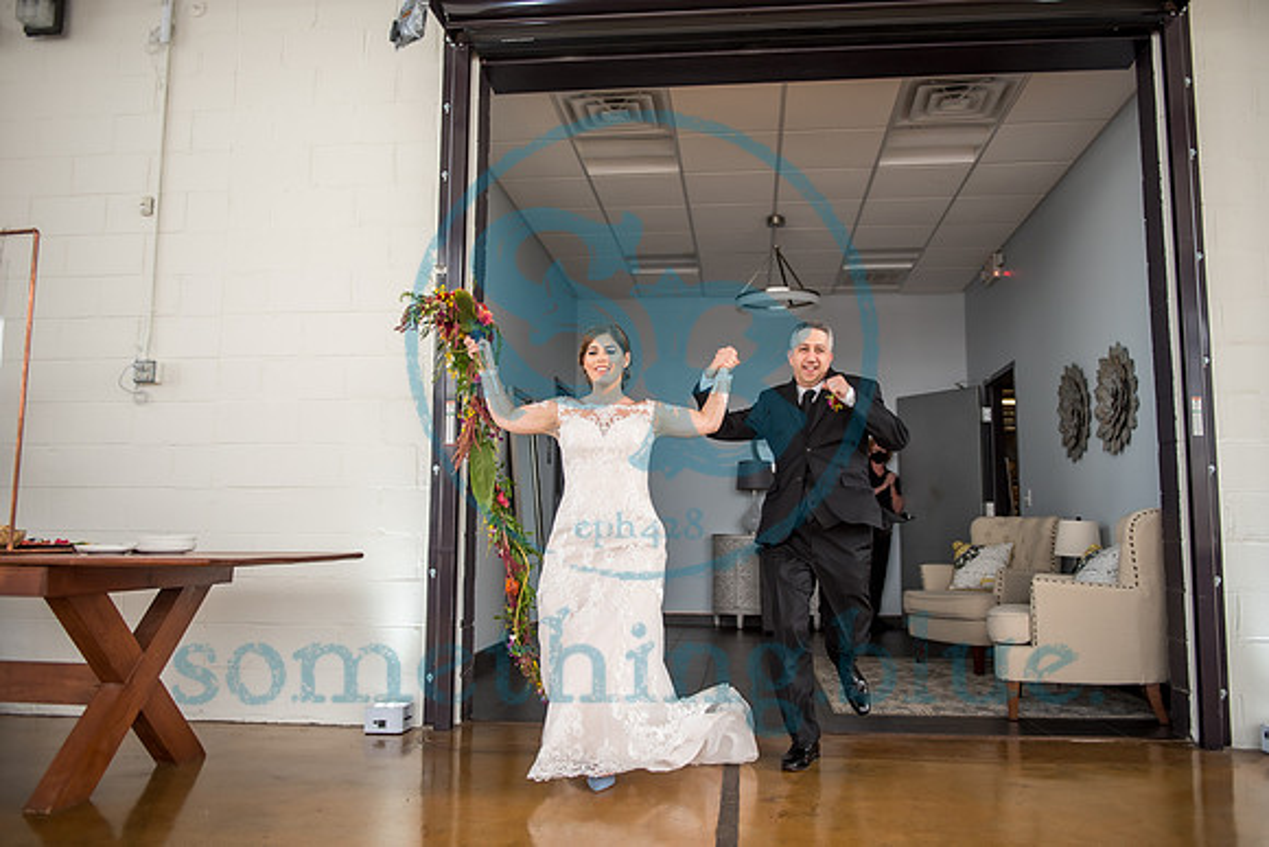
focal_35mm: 28
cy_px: 424
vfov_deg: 46.4
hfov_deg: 65.5
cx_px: 634
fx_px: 987
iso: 400
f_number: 2.8
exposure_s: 1/250
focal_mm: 28
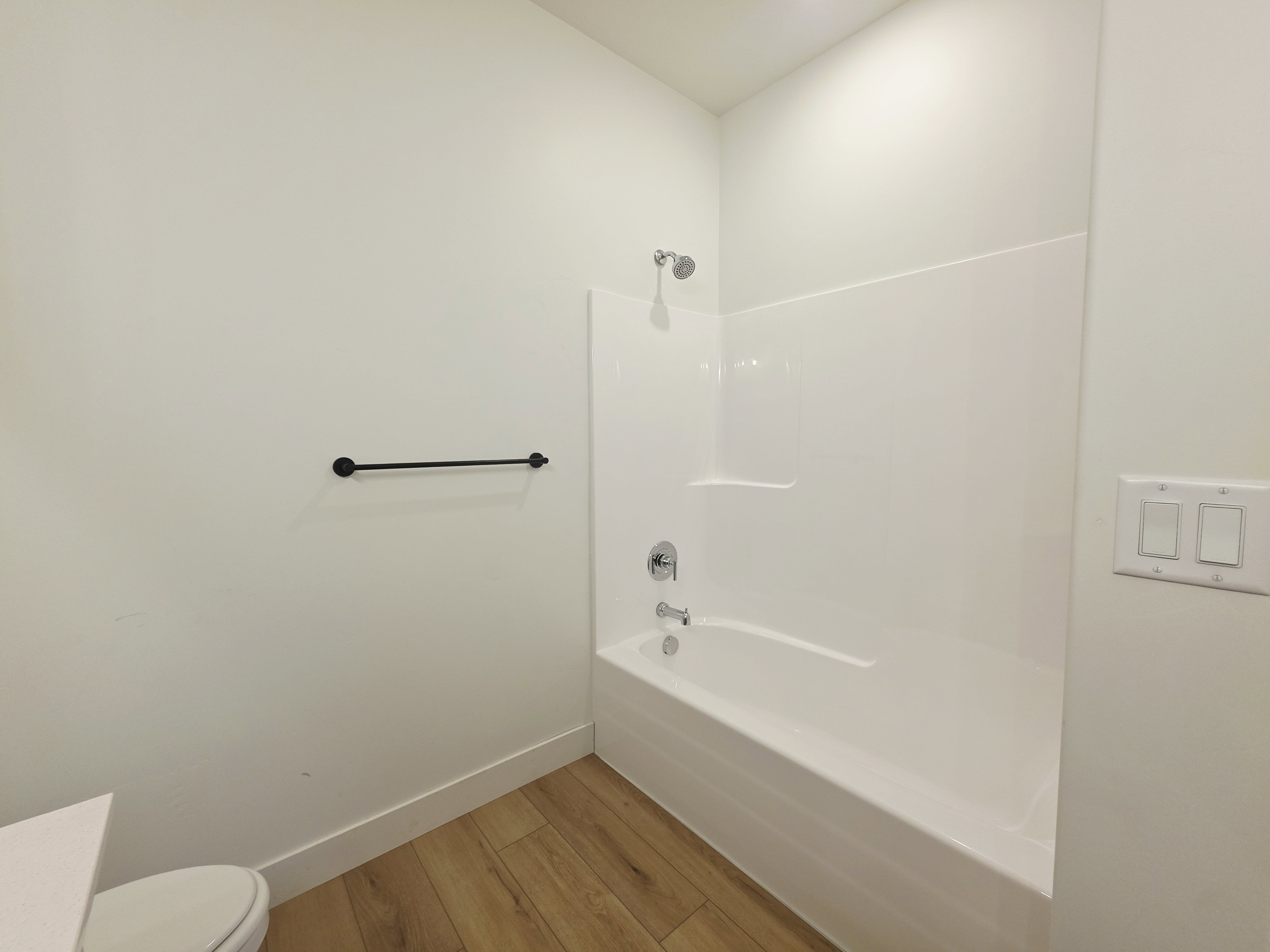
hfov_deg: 106.2
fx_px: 477
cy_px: 476
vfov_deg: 89.9
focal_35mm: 13
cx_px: 635
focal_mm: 2.2
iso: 64
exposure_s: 1/120
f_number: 1.9
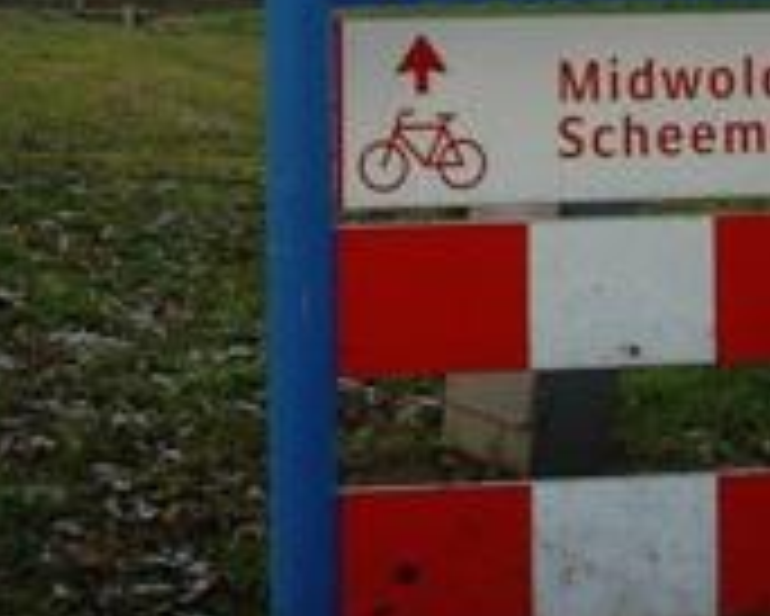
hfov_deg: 13.8
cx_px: 230
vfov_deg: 10.8
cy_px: -279
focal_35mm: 139
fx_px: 3169
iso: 100
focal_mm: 7.9
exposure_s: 1/160
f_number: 2.8
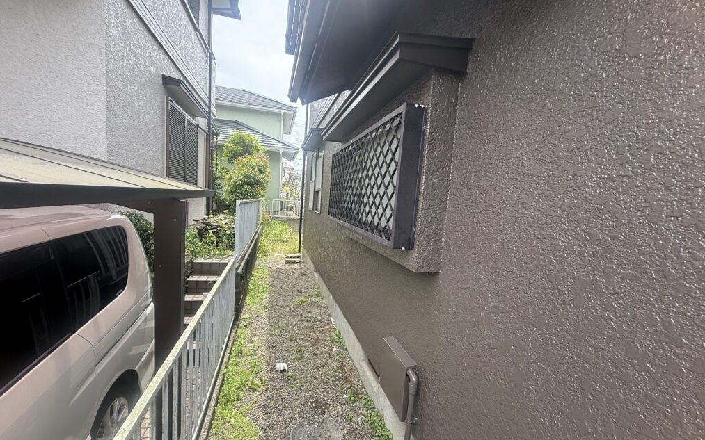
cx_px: 349
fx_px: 288
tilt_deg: -3.6
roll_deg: -3.5
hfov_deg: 101.5
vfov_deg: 74.7
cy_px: 231
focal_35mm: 15
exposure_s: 1/285
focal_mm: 2.22
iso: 50
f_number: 2.2
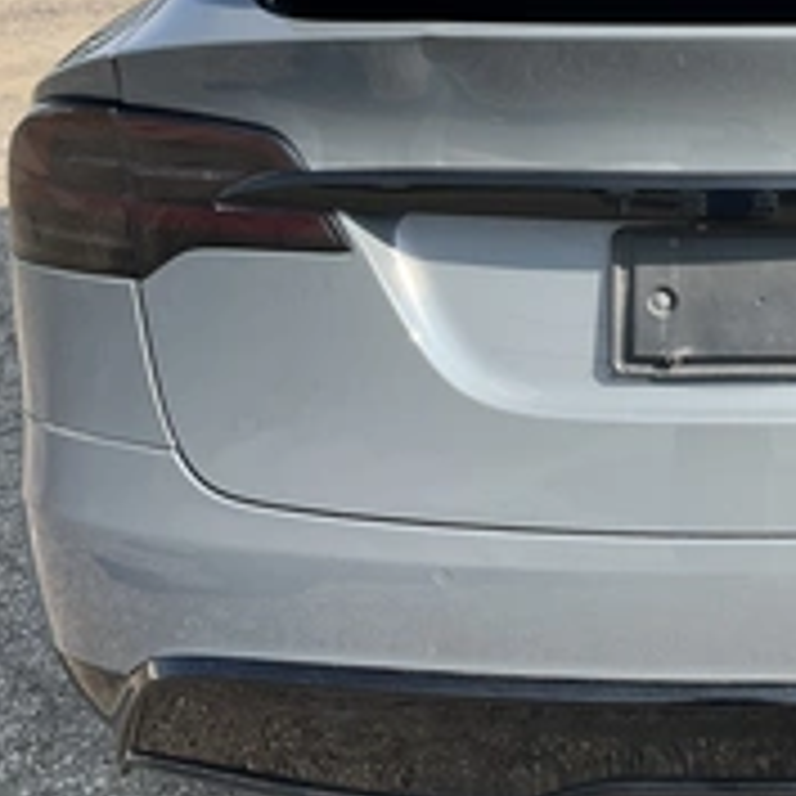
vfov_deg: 29.2
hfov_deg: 28.7
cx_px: 670
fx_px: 1509
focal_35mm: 58
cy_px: 225
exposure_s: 1/739
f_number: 1.8
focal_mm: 3
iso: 25
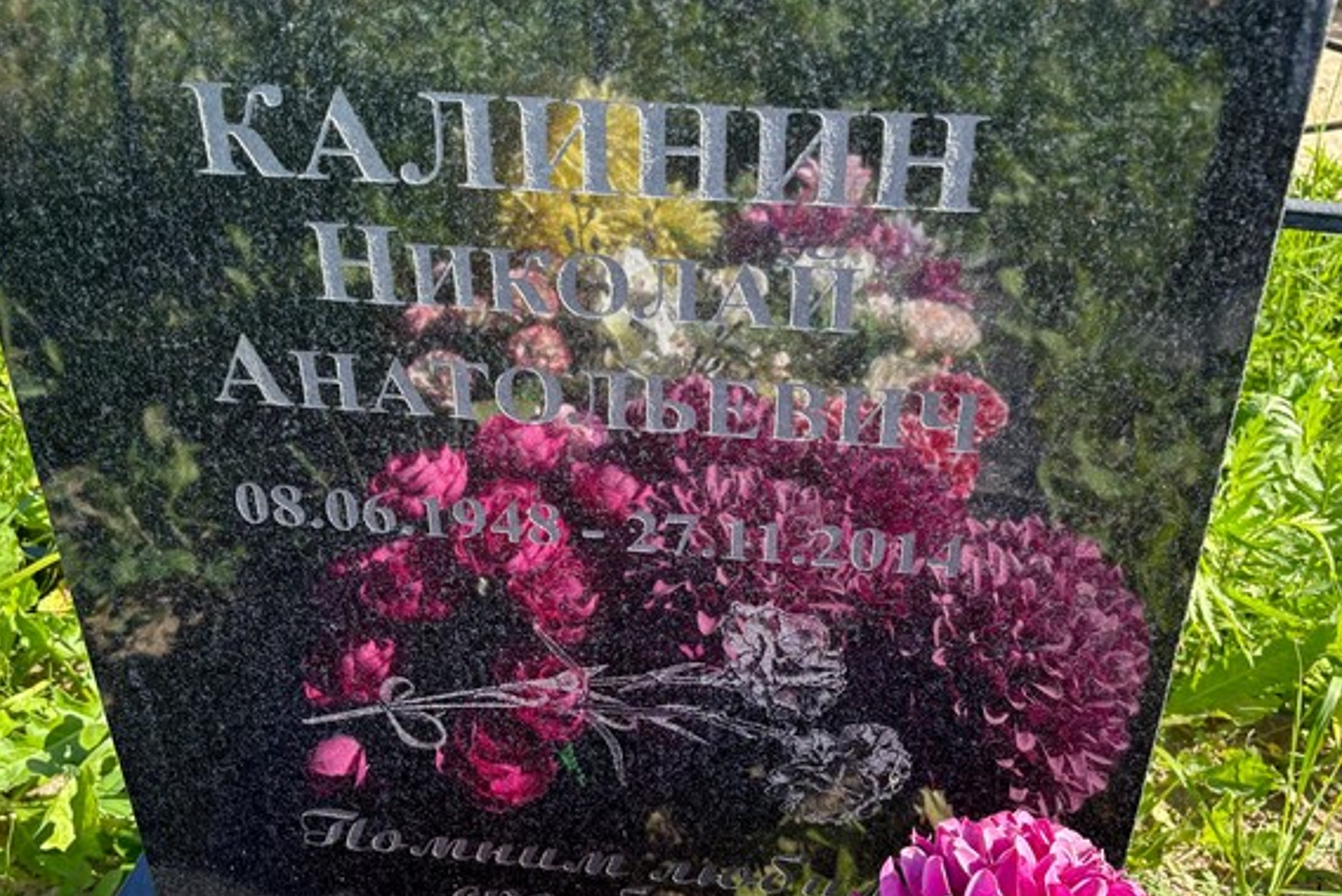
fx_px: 1417
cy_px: 424
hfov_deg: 50.7
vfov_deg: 35.1
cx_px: 658
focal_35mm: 38
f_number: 1.6
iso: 50
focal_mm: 5.96
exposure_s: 1/577
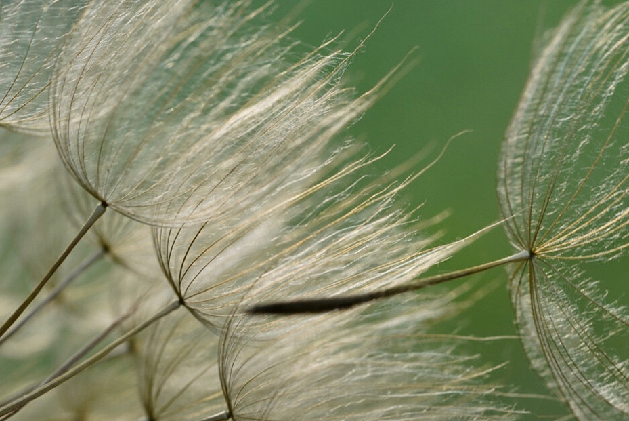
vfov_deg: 8.9
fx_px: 2710
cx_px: 418
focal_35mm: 155
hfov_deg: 13.2
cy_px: 273
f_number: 5.6
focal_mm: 90
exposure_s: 1/160
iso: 320
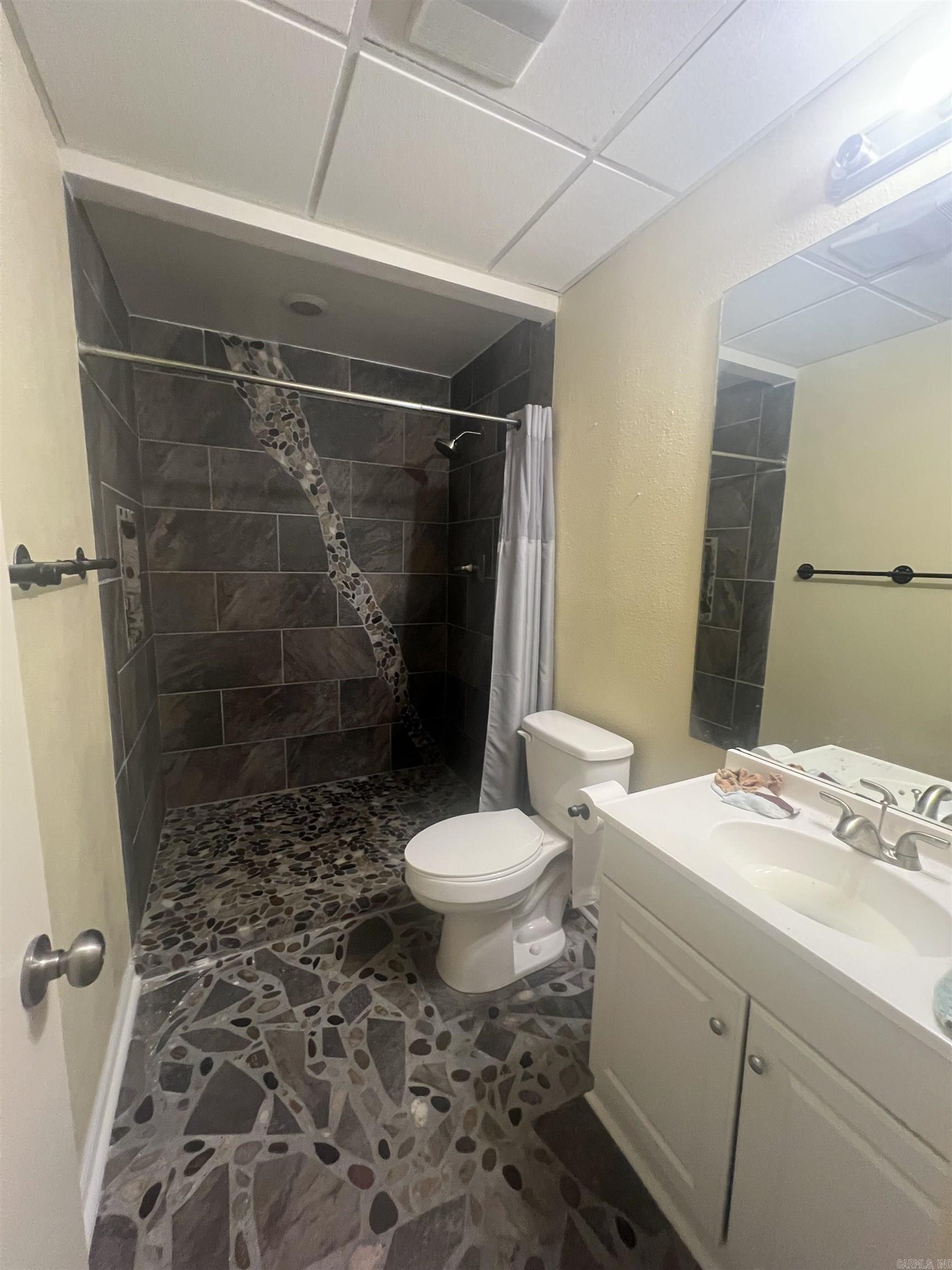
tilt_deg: -7.5
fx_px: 477
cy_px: 635
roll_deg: -1.6
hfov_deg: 89.9
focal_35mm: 13
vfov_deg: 106.2
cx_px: 476
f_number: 1.8
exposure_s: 1/60
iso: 400
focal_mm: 1.57
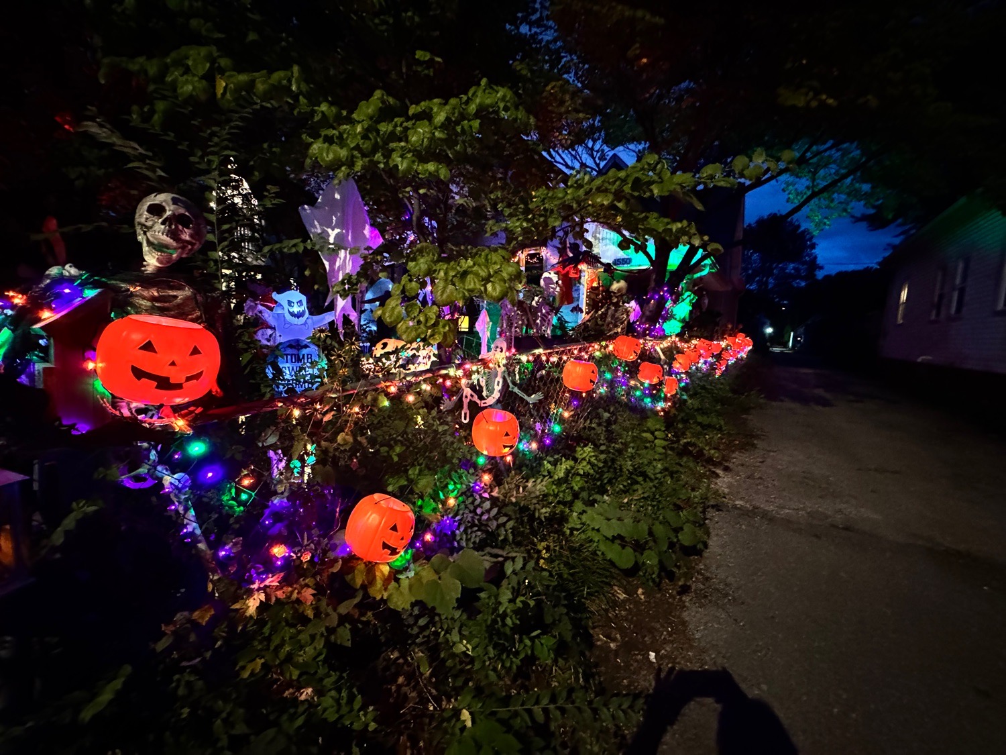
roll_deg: -1.2
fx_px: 407
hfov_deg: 102.1
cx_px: 503
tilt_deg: -7.2
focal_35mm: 14
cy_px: 378
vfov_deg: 85.7
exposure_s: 1/30
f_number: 2.2
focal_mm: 2.22
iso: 1600
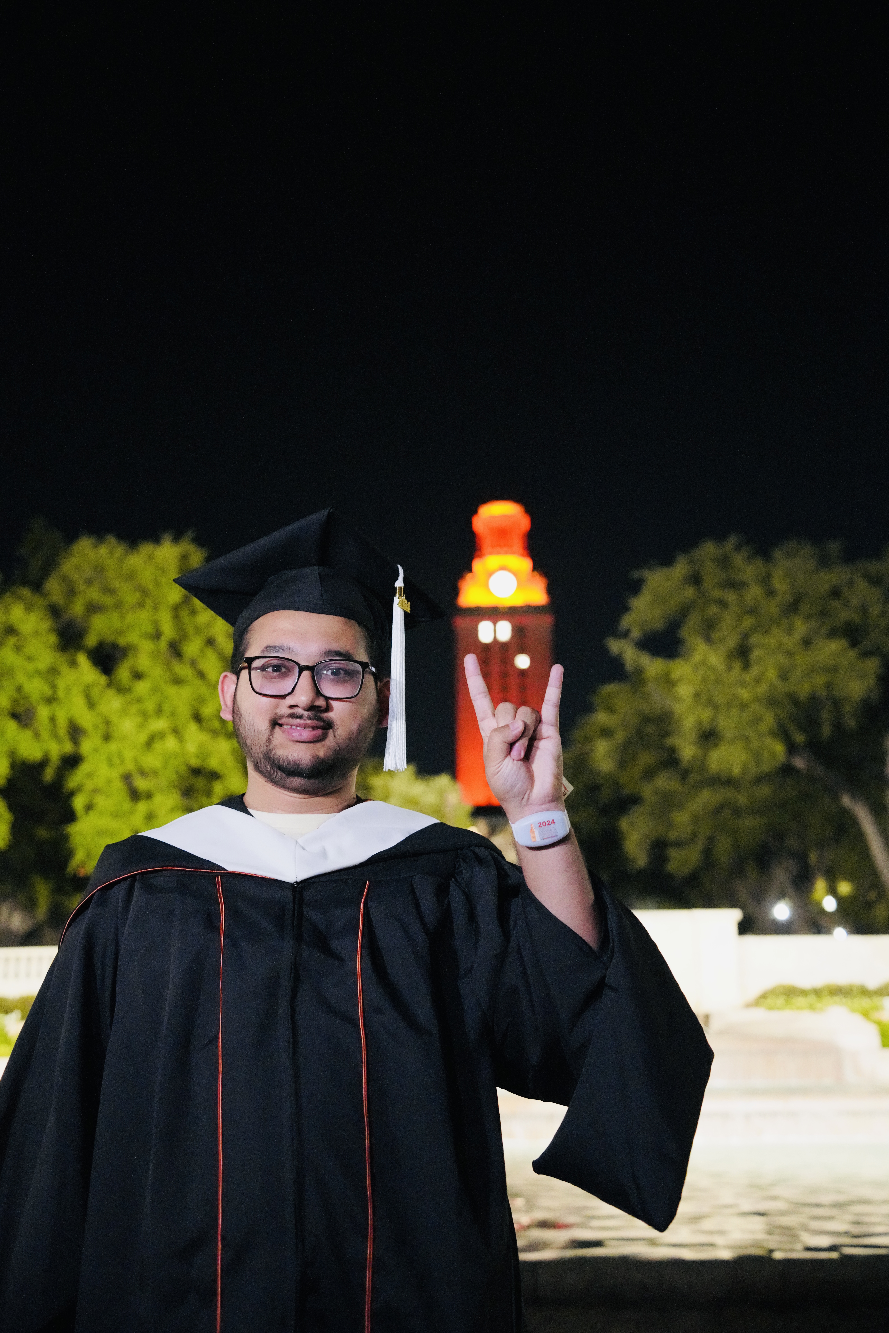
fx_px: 1482
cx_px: 444
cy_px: 666
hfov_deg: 33.4
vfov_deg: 48.5
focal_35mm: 40
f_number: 3.2
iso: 12800
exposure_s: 1/60
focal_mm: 40
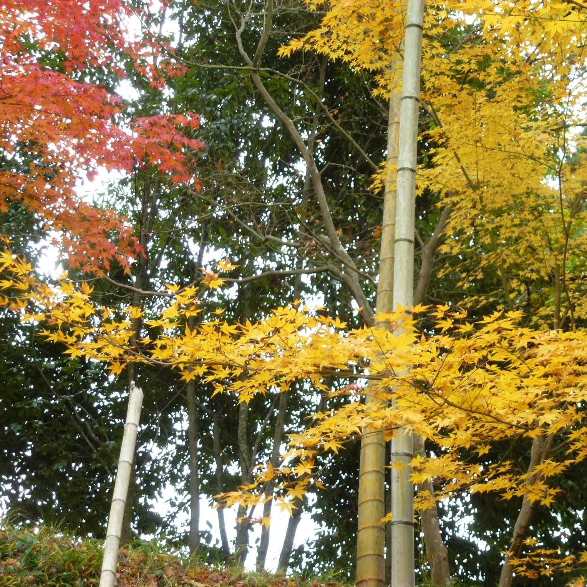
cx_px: 390
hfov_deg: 22.4
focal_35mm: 77
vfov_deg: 22.5
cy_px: 293
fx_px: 1477
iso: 160
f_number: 4.6
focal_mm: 11.7
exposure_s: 1/80
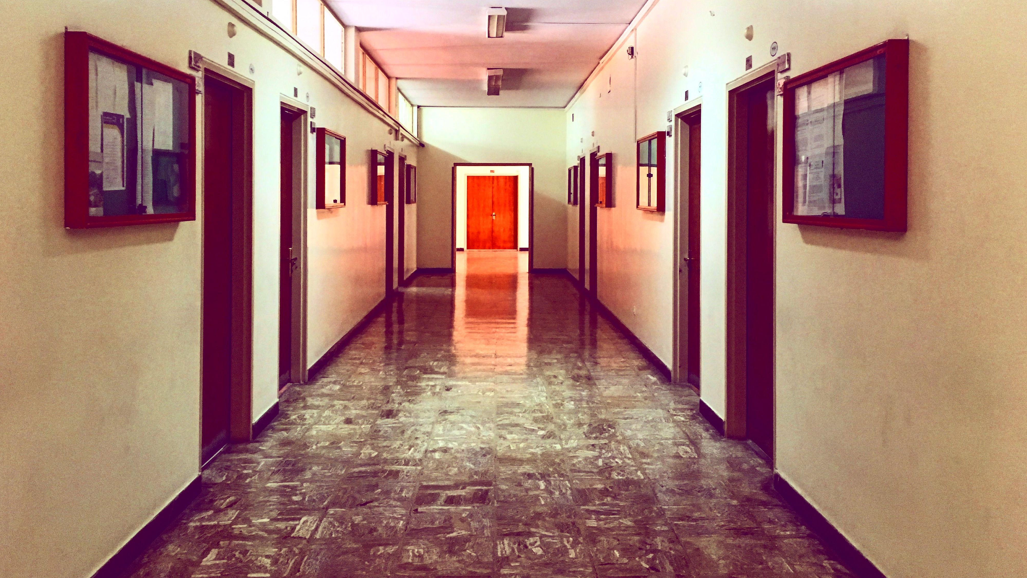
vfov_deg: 36.4
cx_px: 515
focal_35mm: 32
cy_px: 207
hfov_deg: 61.0
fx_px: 871
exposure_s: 1/17
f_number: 2.2
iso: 200
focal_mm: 4.15
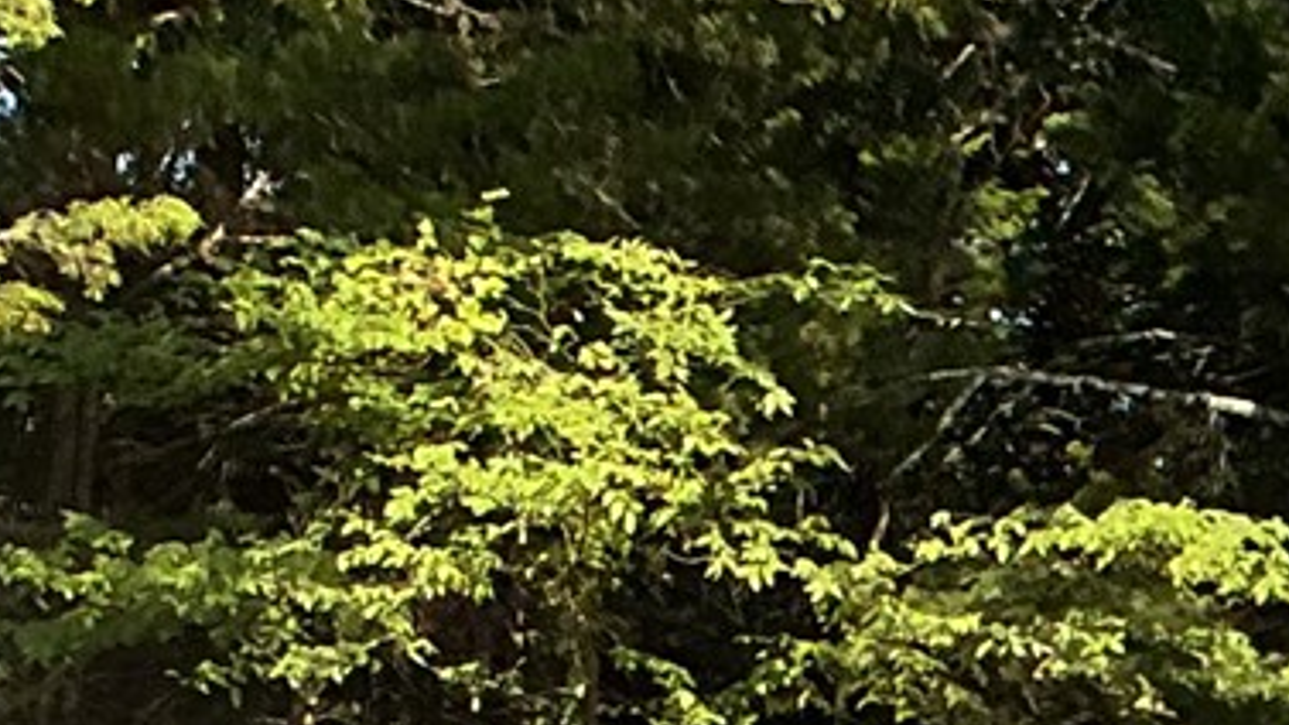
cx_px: -48
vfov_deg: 7.5
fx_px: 5502
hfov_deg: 13.2
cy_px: 404
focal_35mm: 161
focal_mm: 3
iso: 25
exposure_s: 1/1121
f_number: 1.8
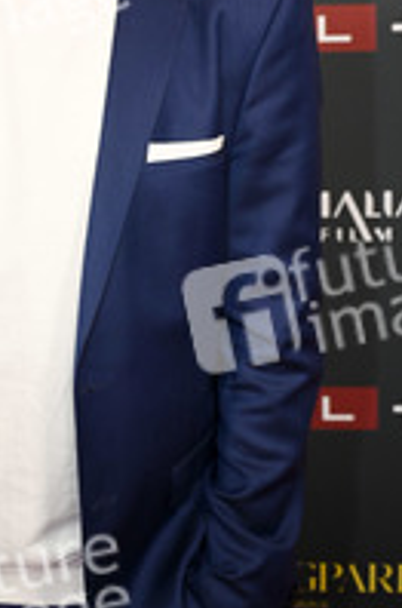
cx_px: 61
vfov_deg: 24.8
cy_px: 147
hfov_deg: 16.6
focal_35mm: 81
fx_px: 1364
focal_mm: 40
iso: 1250
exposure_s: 1/160
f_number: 6.3
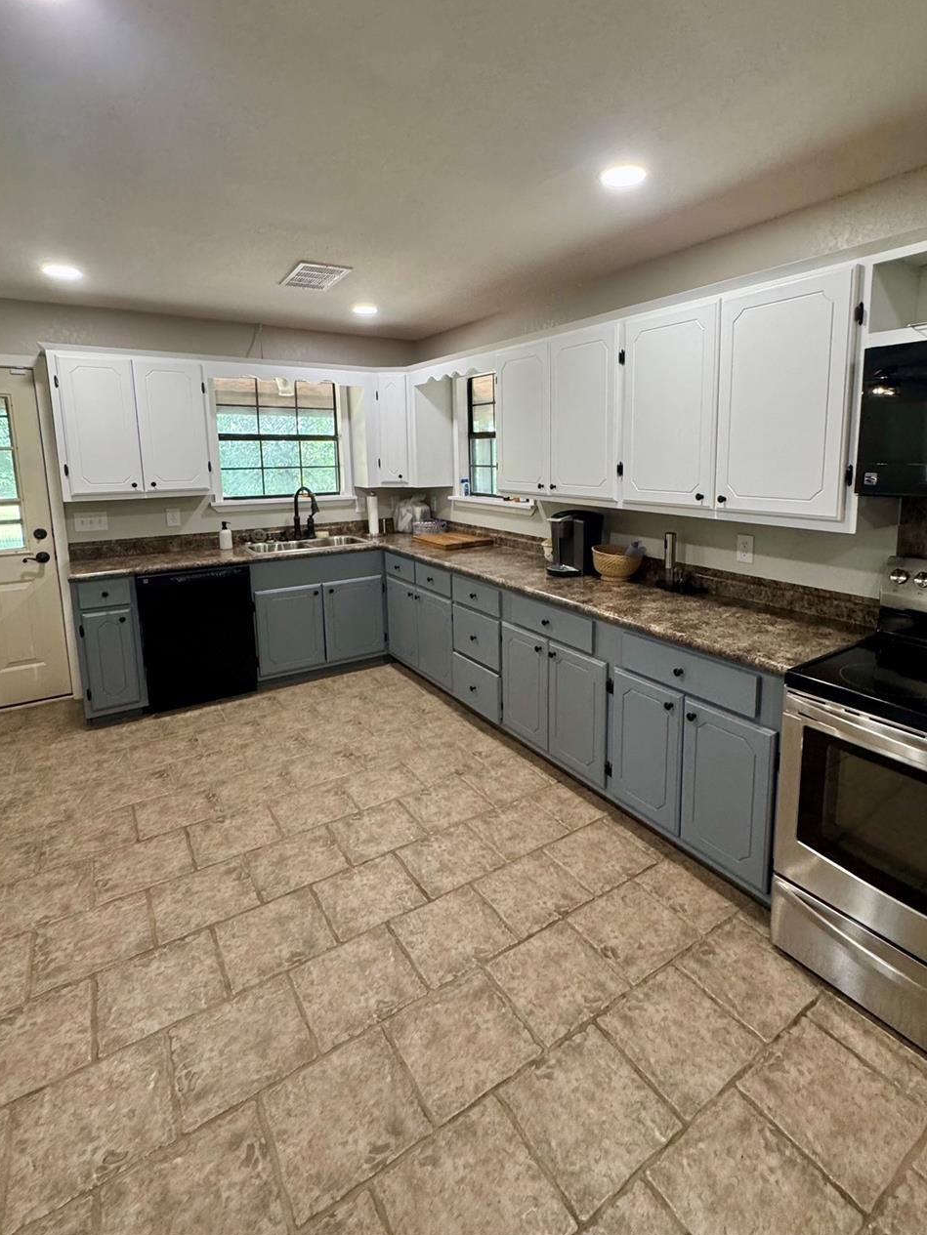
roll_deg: +0.0
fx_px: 607
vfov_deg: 90.5
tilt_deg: -5.7
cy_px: 538
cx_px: 505
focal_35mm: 17
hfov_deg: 74.6
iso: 250
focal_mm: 2.22
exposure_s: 1/120
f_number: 2.2
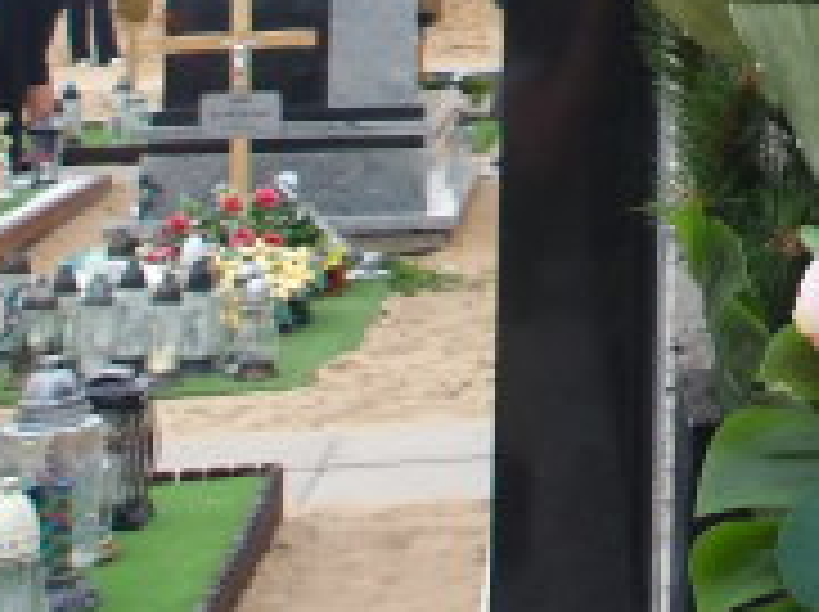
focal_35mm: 95
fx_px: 2245
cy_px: -279
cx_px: 1156
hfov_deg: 18.7
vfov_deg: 14.6
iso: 100
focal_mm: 4.9
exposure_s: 1/271
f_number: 3
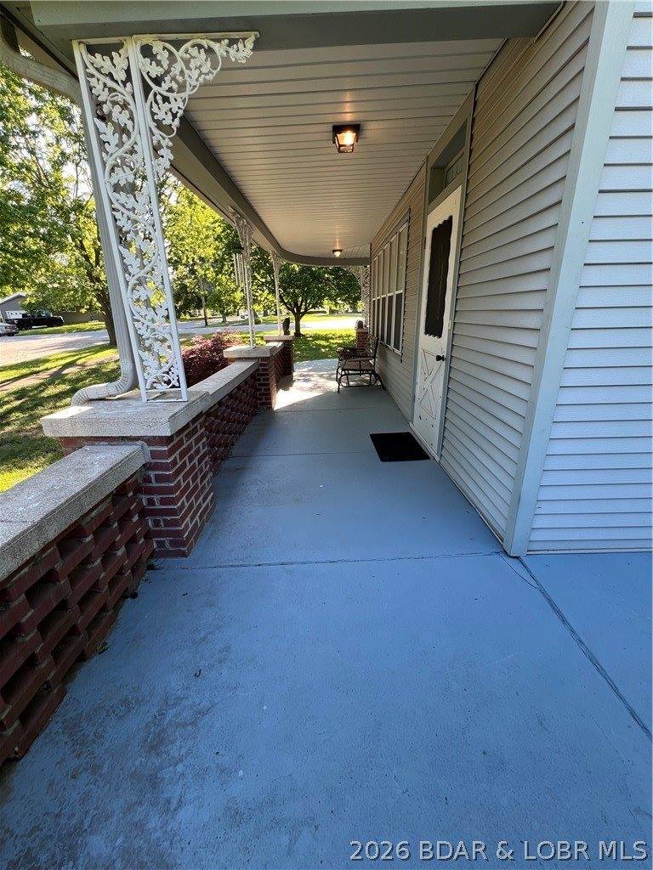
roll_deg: +2.8
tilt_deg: -17.5
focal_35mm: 13
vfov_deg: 106.2
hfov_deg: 89.9
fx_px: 327
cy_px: 435
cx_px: 326
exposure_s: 1/99
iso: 32
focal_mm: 1.57
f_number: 1.8
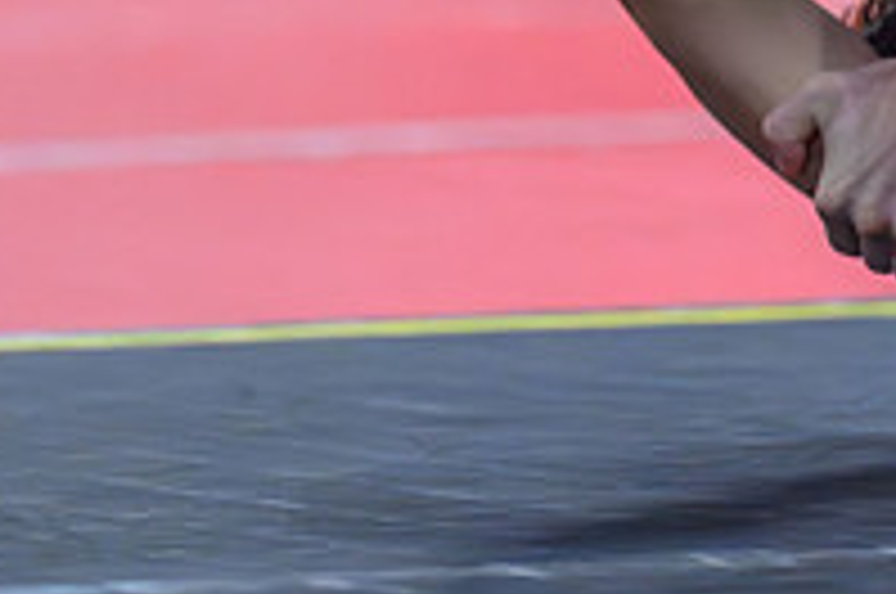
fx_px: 20773
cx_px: 1379
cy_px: 32
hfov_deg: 2.5
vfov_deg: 1.6
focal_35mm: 836
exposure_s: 1/800
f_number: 2.8
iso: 7200
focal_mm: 200
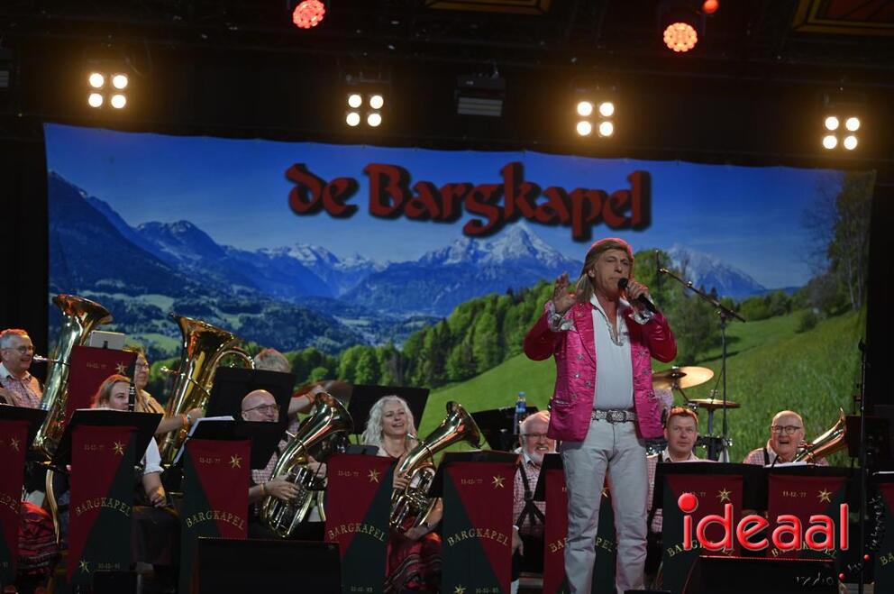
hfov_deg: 15.2
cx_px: 447
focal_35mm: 135
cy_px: 297
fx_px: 3349
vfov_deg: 10.1
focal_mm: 135
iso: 1600
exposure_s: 1/200
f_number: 4.8
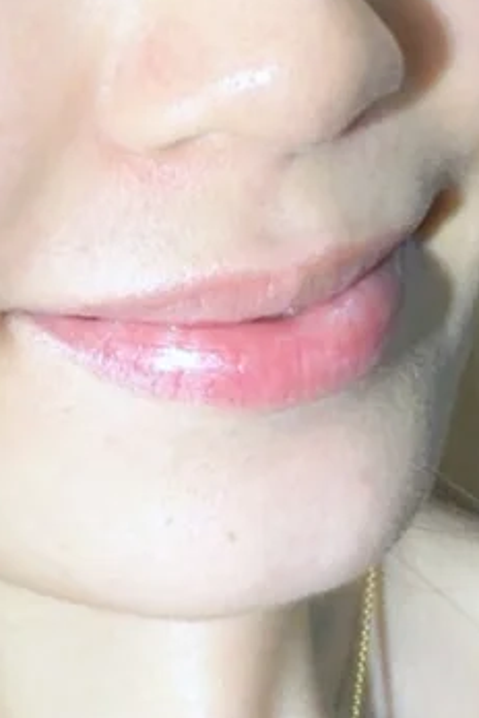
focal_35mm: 129
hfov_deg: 10.5
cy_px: 118
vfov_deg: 15.8
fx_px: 2574
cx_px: 10
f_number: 1.9
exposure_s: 1/100
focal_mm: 2.69
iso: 64
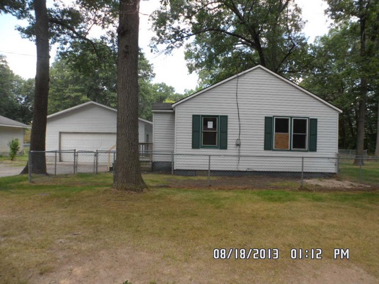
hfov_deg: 67.3
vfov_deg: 53.1
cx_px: 190
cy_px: 142
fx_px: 285
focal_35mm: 26
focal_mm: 4.9
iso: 80
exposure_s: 1/180
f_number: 3.3
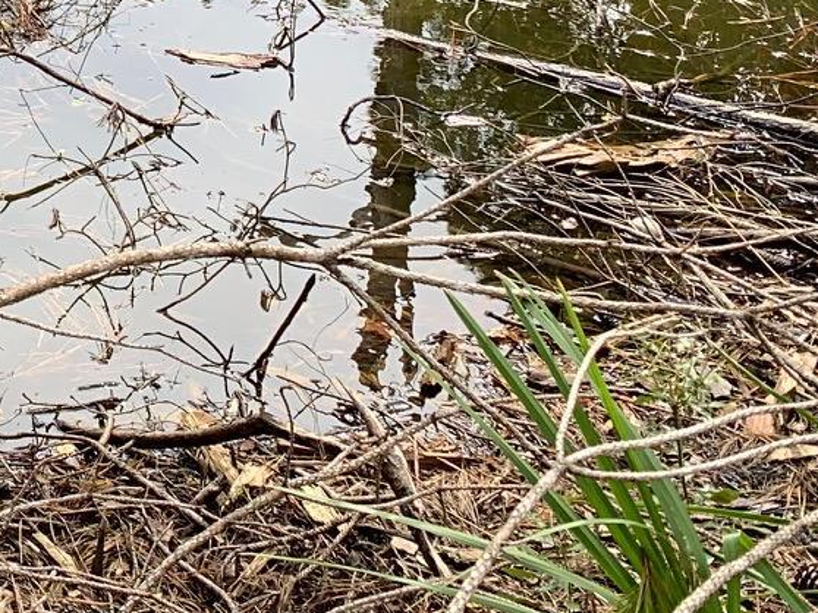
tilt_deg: -16.8
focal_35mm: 94
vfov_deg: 14.7
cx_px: -498
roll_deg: +2.8
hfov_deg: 18.0
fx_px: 2220
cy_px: -289
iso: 25
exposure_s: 1/384
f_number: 1.8
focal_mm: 4.25
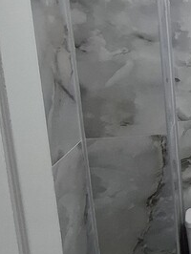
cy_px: 98
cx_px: 365
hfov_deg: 19.5
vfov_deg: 38.0
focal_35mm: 50
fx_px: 367
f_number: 2.2
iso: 160
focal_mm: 1.74
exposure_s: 1/50
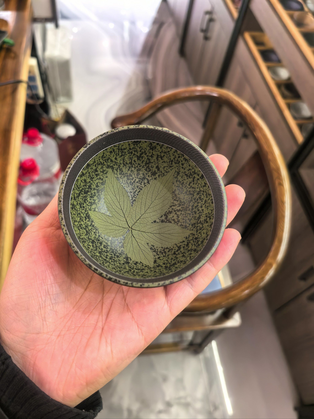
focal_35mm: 27
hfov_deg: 51.4
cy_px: 210
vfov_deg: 65.3
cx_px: 157
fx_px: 327
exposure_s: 1/50
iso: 200
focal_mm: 5.75
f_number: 2
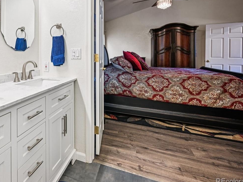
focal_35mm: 22
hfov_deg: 70.7
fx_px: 154
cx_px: 58
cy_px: 54
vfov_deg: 59.0
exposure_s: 1/10
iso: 400
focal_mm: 14
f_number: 8
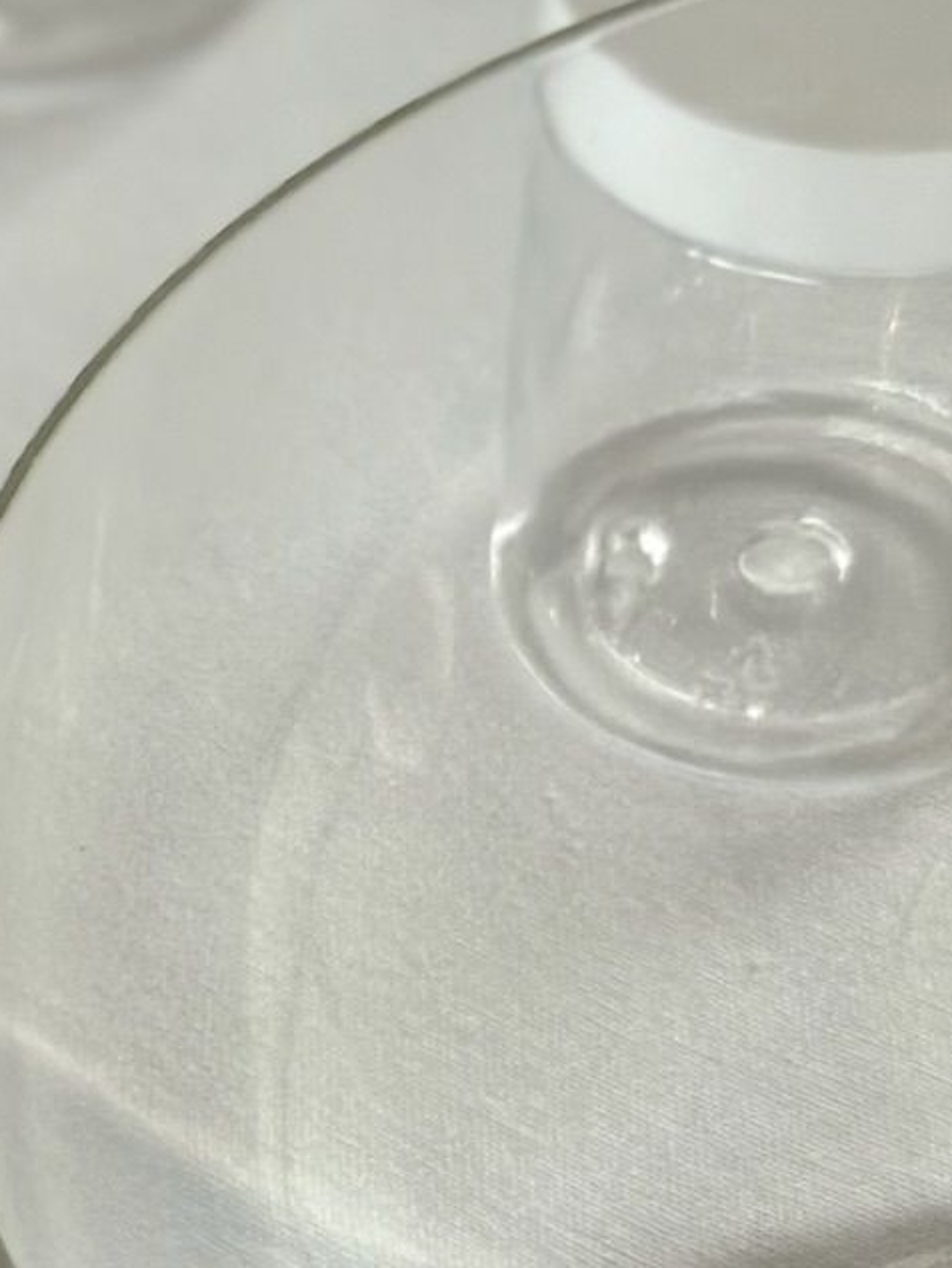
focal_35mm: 155
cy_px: 1750
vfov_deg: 12.3
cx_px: -522
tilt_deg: -53.6
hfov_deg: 9.3
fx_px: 5680
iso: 160
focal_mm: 6.86
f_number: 1.78
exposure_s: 1/60
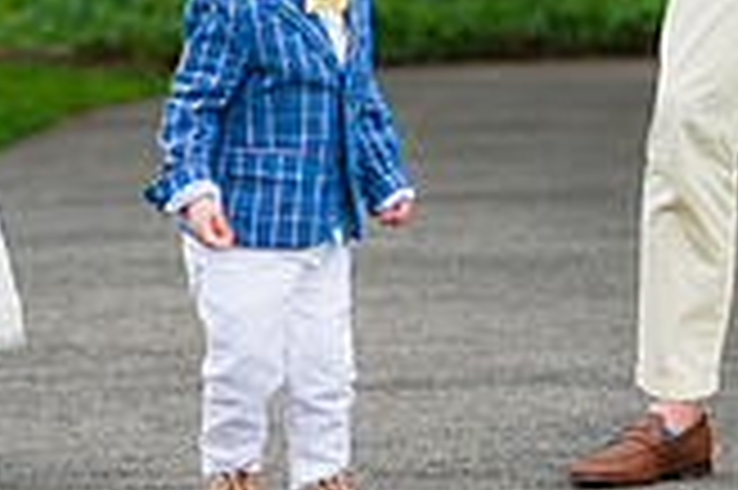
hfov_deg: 6.0
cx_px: 256
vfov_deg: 4.0
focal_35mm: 346
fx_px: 7086
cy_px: -180
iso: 200
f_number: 3.5
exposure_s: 1/800
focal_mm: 98
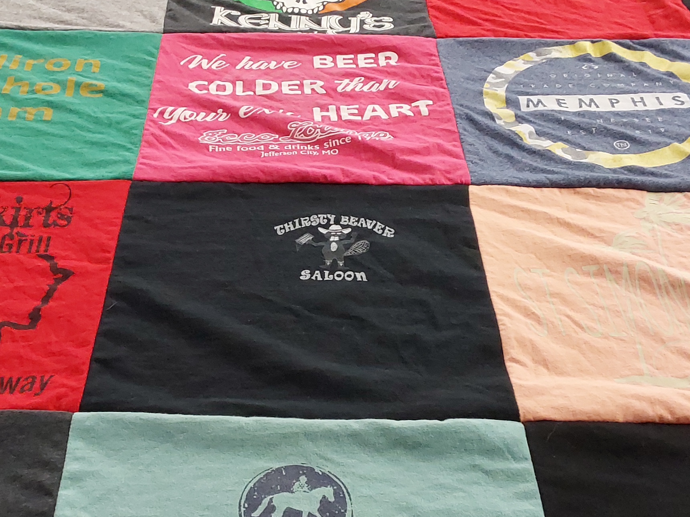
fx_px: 1056
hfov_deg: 36.0
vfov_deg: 27.5
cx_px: 276
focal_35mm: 53
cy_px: 292
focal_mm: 2.91
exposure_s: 1/50
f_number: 1.9
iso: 160
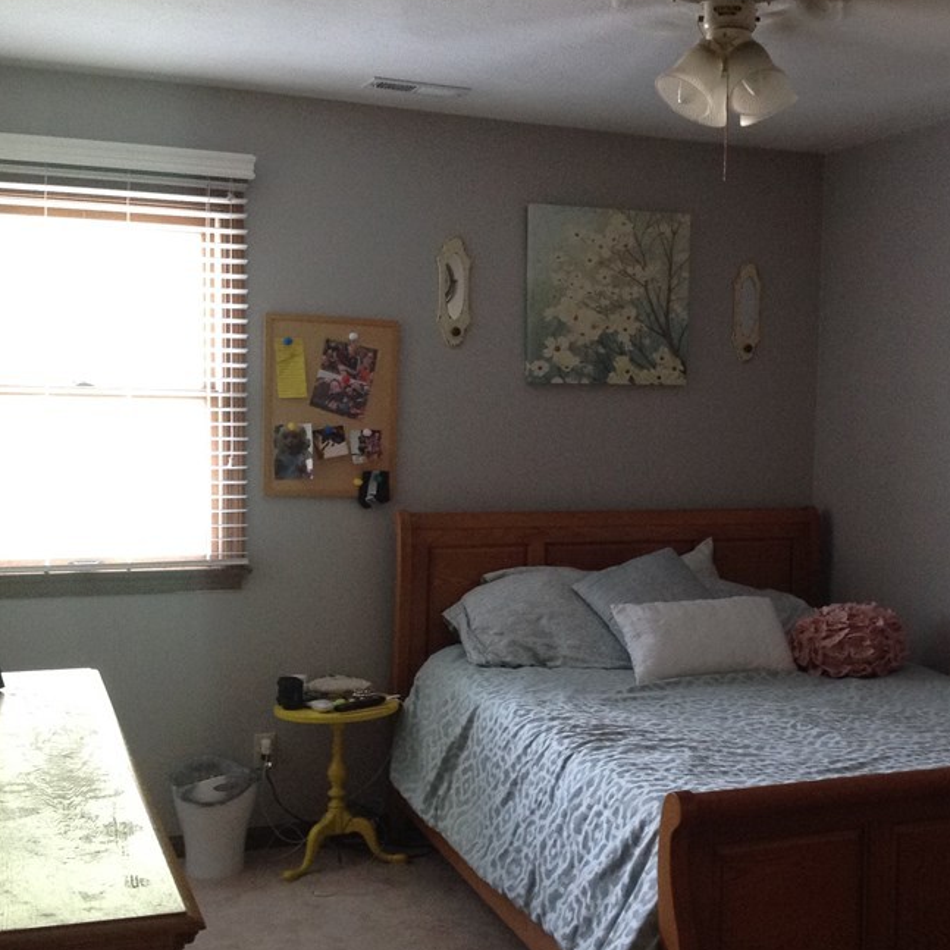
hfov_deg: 34.4
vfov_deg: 34.7
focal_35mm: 49
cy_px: 511
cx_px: 633
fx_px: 1521
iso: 200
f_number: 2.4
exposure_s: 1/15
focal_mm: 4.28
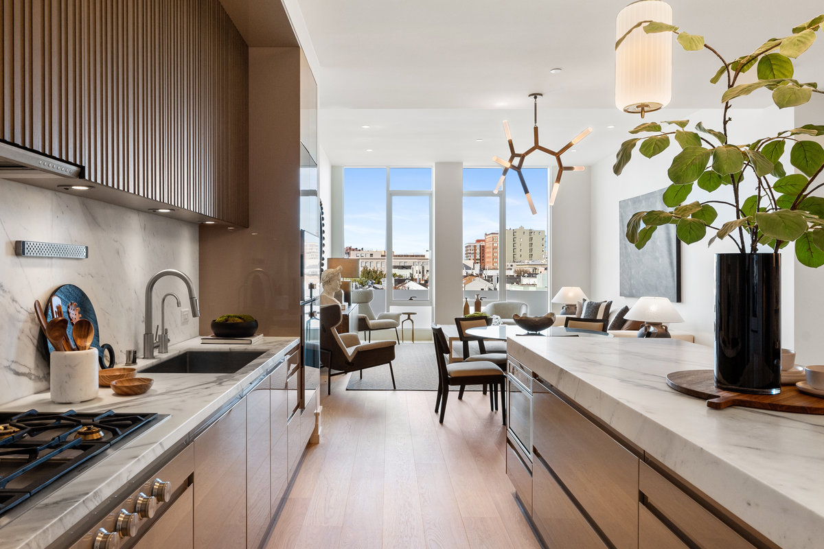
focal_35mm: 24
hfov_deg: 73.7
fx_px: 549
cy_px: 274
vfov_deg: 53.1
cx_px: 412
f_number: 11
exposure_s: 1/15
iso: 400
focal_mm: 16
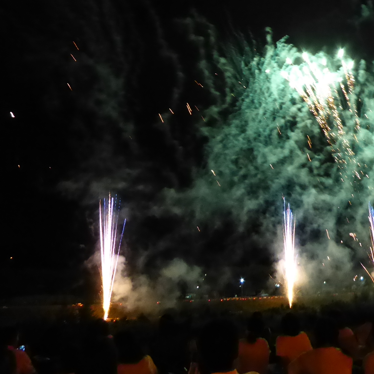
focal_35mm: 37
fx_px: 452
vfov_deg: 44.6
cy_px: 145
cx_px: 242
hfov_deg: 44.4
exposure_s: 1/4
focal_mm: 4.3
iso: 1250
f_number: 3.3
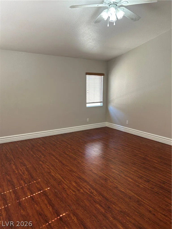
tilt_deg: -6.8
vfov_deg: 67.3
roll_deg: +0.5
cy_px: 114
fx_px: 172
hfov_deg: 53.1
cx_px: 86
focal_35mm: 26
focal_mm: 5.7
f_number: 1.5
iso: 80
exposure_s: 1/60
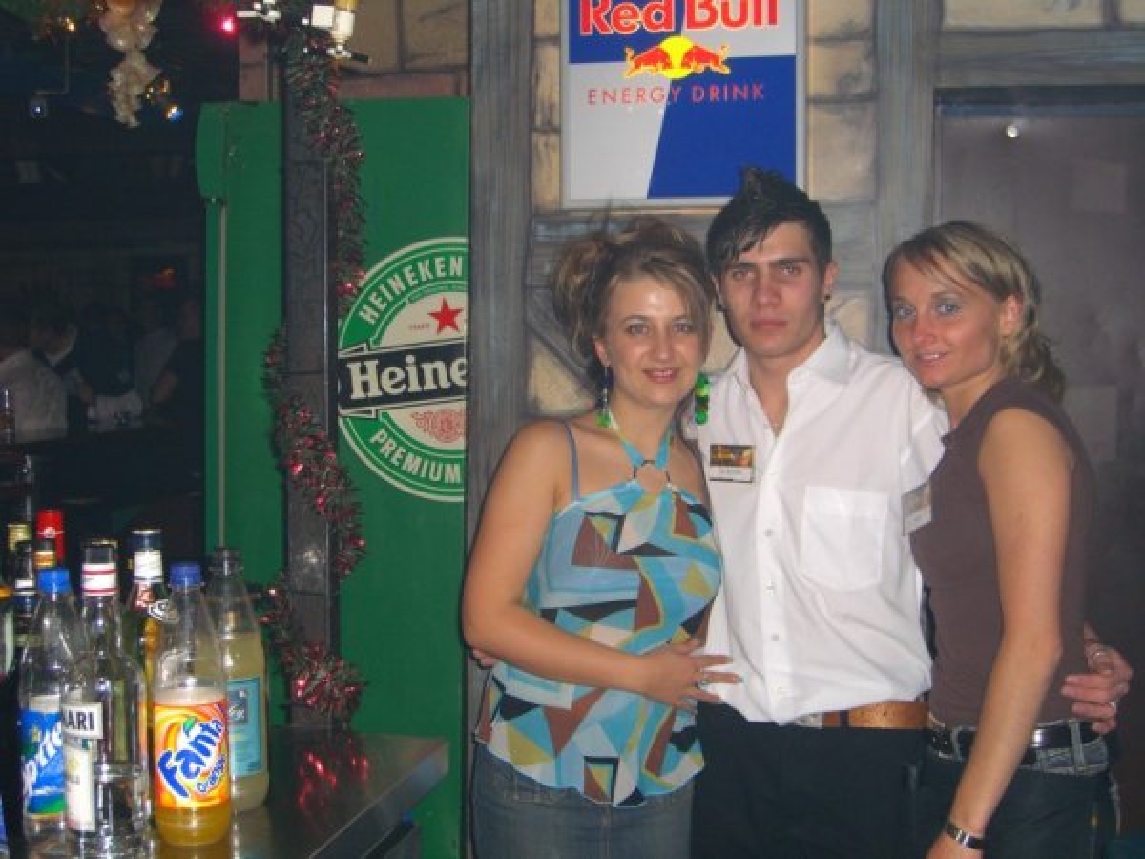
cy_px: 430
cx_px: 572
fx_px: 1522
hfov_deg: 41.2
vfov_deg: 31.5
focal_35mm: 46
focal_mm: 9.5
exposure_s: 1/60
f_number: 3.1
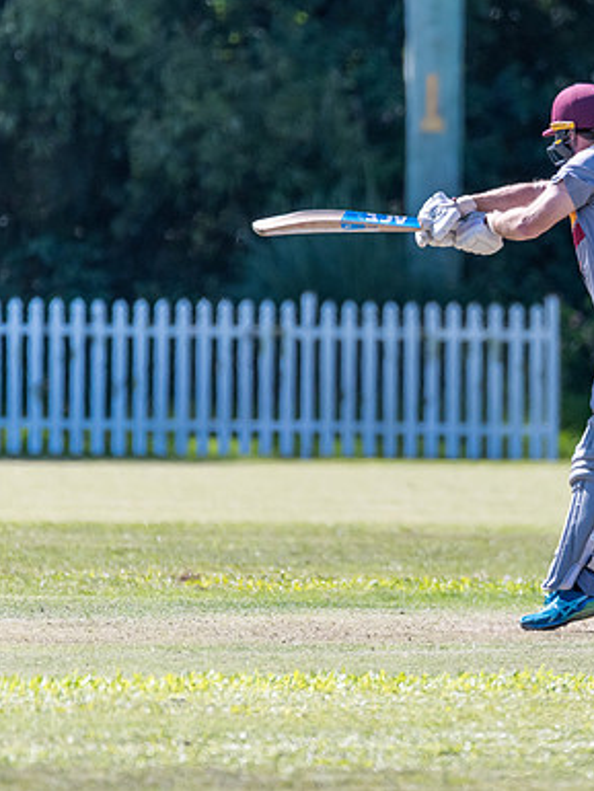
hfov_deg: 1.5
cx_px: 523
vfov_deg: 2.0
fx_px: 22798
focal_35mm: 997
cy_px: 411
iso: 1100
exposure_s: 1/2000
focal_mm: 600
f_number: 6.3
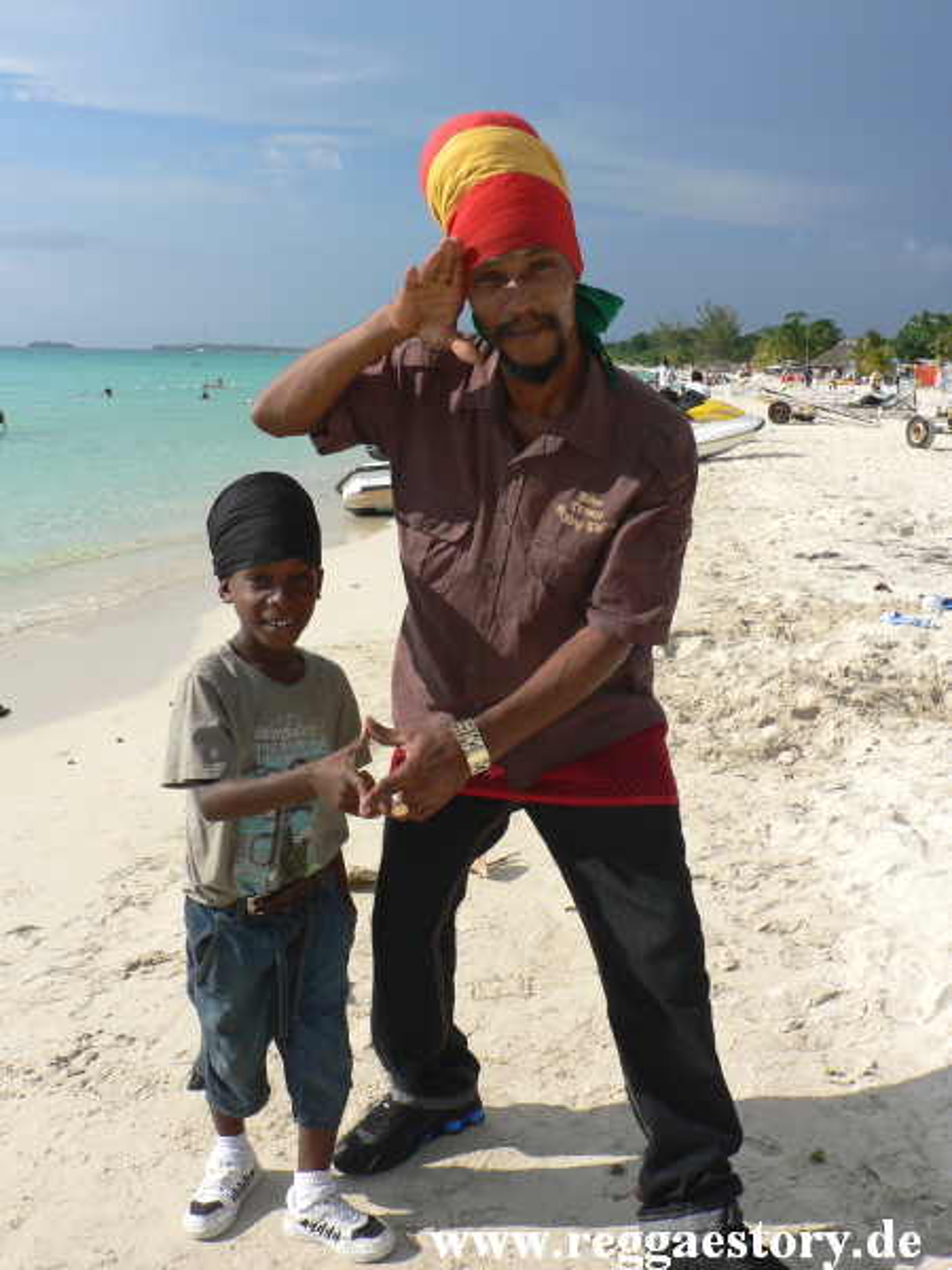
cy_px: 635
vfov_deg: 52.6
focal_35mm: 35
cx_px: 476
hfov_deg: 40.7
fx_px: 1283
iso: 64
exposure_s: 1/500
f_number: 5.6
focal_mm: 6
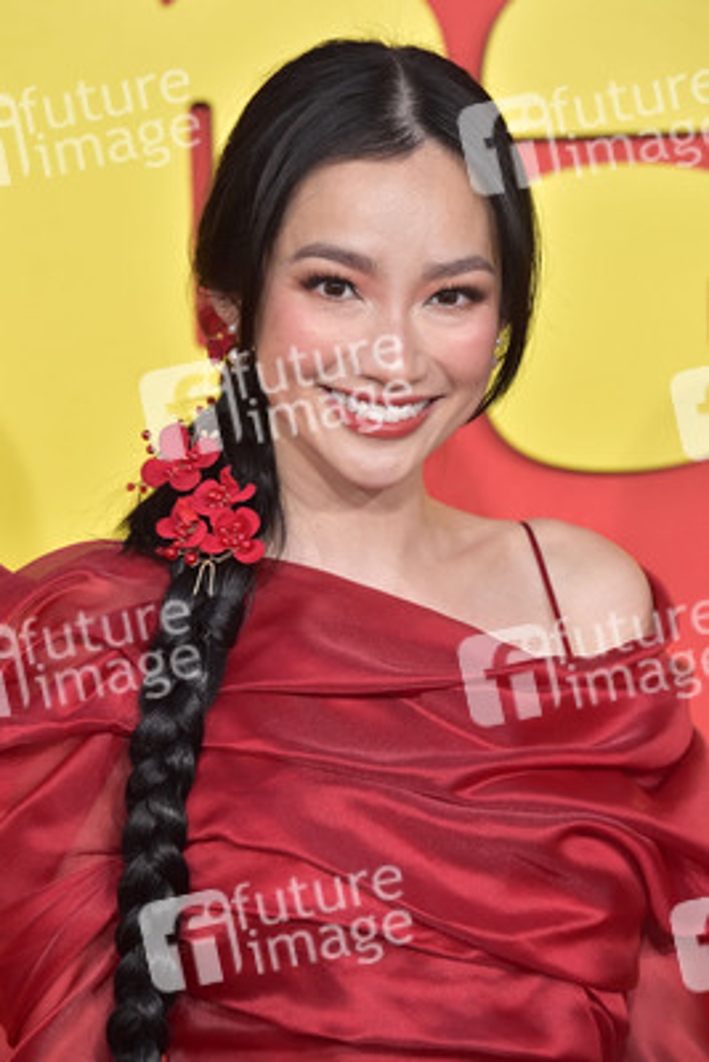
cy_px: 531
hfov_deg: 7.6
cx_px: 354
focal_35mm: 180
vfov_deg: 11.4
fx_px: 5312
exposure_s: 1/1000
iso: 1600
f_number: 6.3
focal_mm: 180
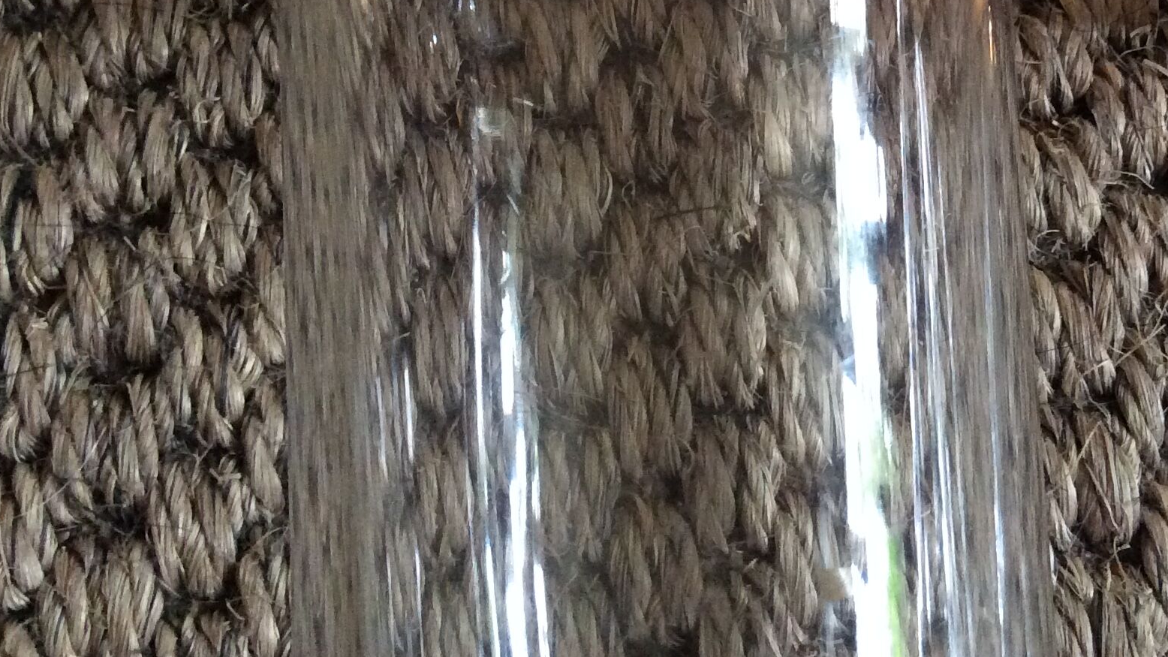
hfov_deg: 35.6
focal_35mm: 58
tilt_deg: -69.5
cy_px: 21
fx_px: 1796
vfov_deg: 20.2
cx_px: 784
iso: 250
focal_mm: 3.3
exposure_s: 1/25
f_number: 2.4
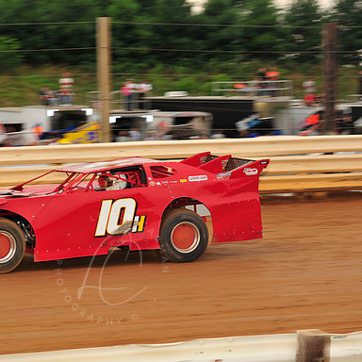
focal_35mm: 154
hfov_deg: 11.3
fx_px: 1822
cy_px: 181
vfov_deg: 11.3
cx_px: 111
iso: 640
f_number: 7.1
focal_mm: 120
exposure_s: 1/320
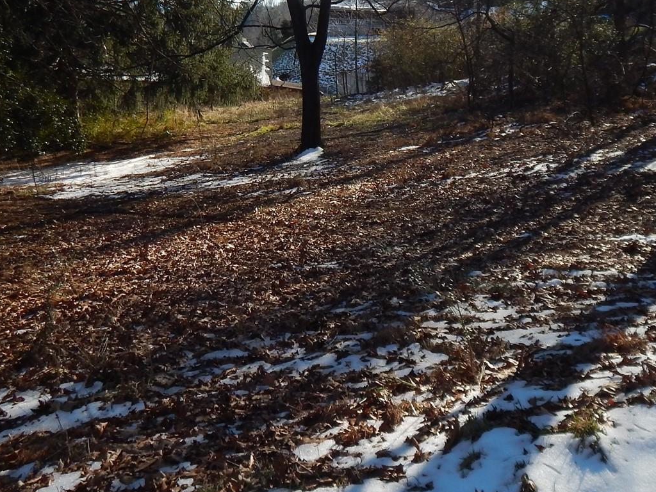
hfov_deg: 41.0
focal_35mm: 46
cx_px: 402
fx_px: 872
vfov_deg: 31.2
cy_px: 147
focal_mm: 4
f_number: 3
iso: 125
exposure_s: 1/1000
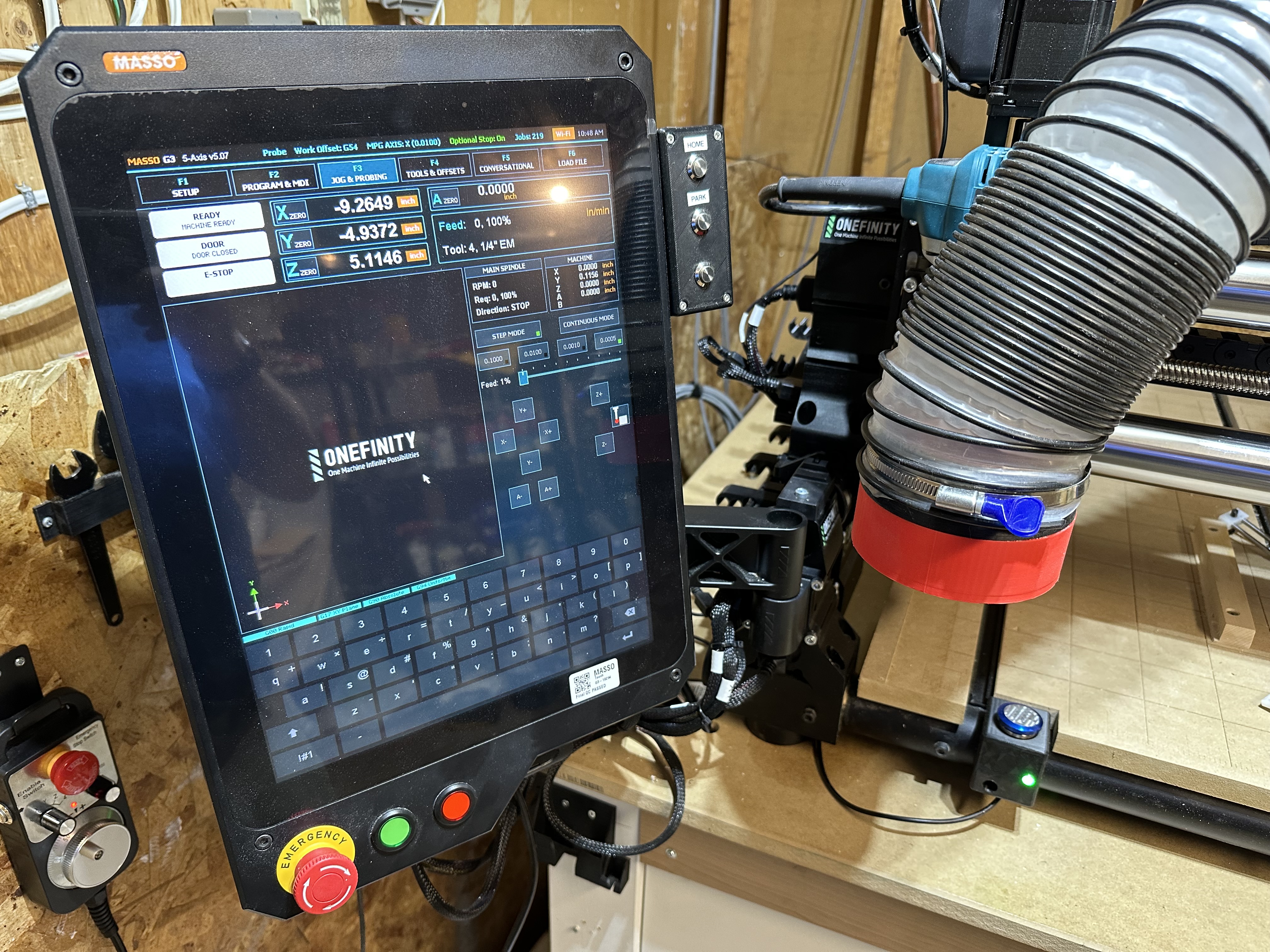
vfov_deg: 56.8
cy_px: 476
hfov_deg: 71.6
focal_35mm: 24
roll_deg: -2.1
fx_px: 881
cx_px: 635
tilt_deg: -25.3
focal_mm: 6.86
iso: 320
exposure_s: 1/60
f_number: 1.78
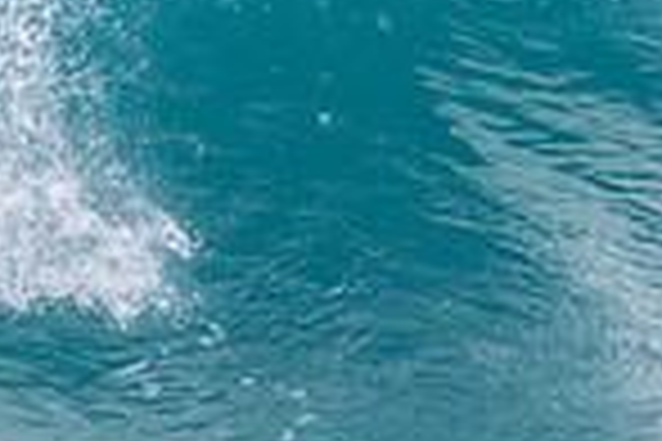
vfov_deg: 0.5
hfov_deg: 0.7
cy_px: 7
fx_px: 54408
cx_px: -549
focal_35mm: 2959
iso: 360
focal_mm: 500
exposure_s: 1/2000
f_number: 5.6
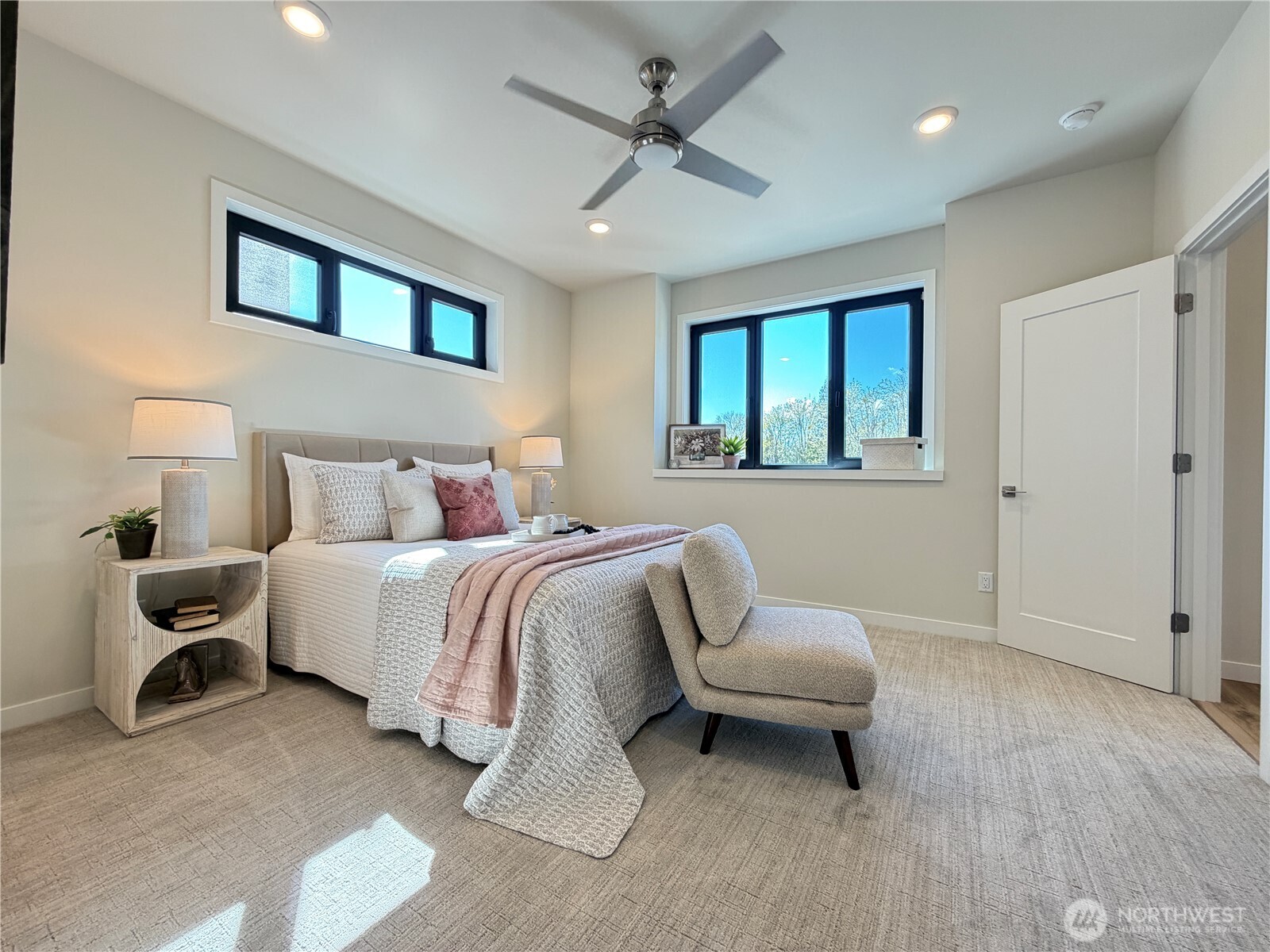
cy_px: 476
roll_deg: +0.0
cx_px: 635
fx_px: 514
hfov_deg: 102.1
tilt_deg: -1.1
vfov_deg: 85.7
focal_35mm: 14
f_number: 2.2
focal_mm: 2.22
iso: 200
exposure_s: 1/120
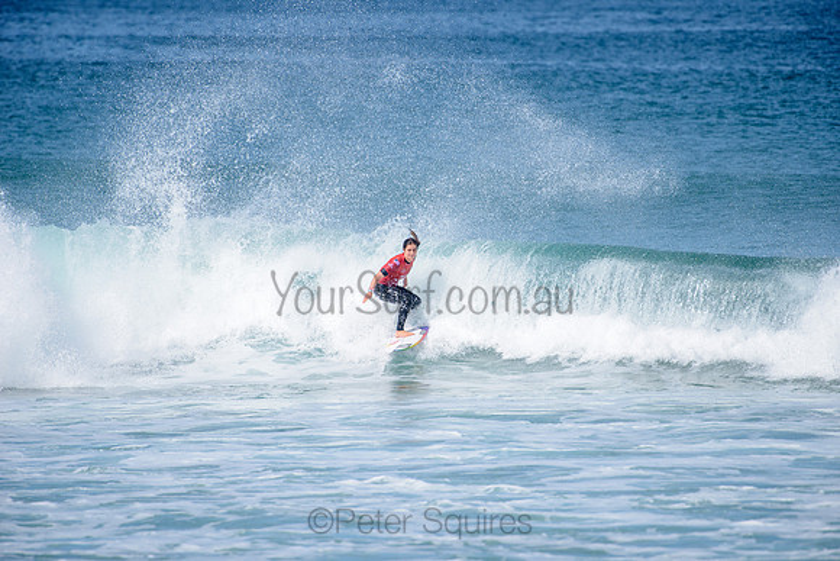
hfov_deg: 4.1
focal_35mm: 500
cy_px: 280
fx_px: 11669
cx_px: 420
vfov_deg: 2.8
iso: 250
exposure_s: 1/2500
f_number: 6.3
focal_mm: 500
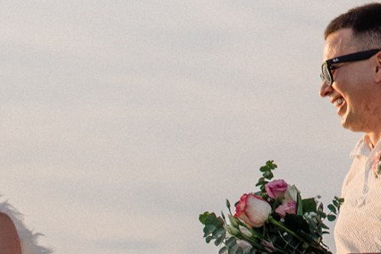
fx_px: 2931
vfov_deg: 4.9
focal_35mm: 277
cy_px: 486
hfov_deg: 7.4
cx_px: -118
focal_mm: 50
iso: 1000
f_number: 2.8
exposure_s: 1/8000
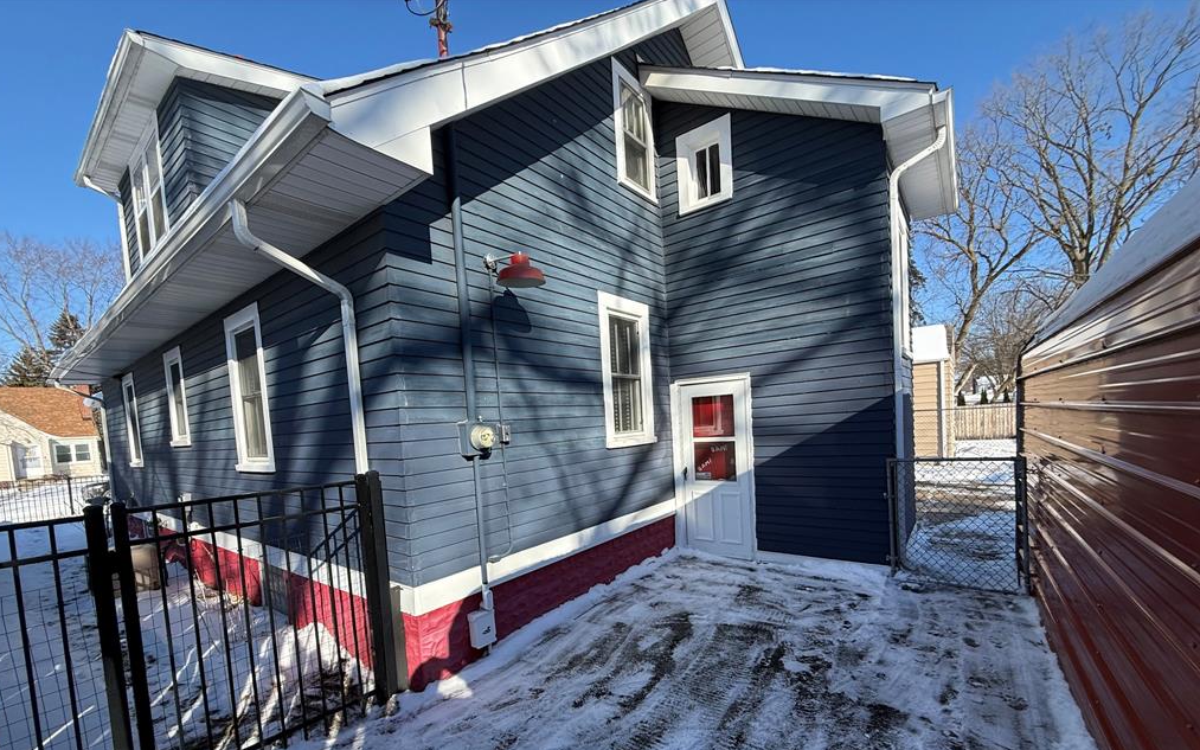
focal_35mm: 15
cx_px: 595
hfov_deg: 101.5
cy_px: 453
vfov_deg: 73.9
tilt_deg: -3.8
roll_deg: +4.0
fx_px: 491
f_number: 2.2
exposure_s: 1/1125
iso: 64
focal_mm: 2.22
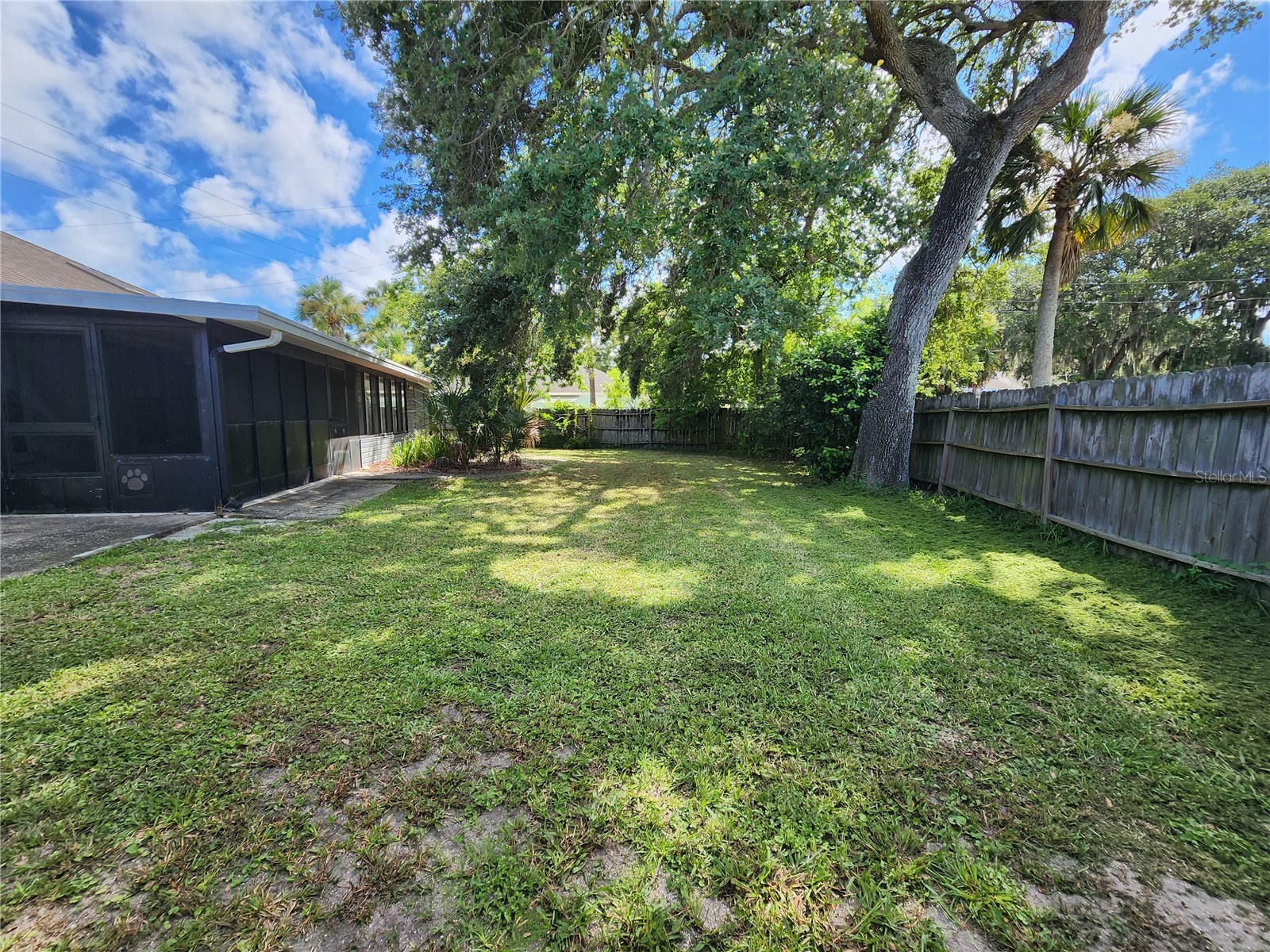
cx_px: 635
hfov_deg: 106.2
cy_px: 476
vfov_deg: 89.9
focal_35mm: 13
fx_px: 477
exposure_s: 1/538
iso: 50
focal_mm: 2.2
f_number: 2.2
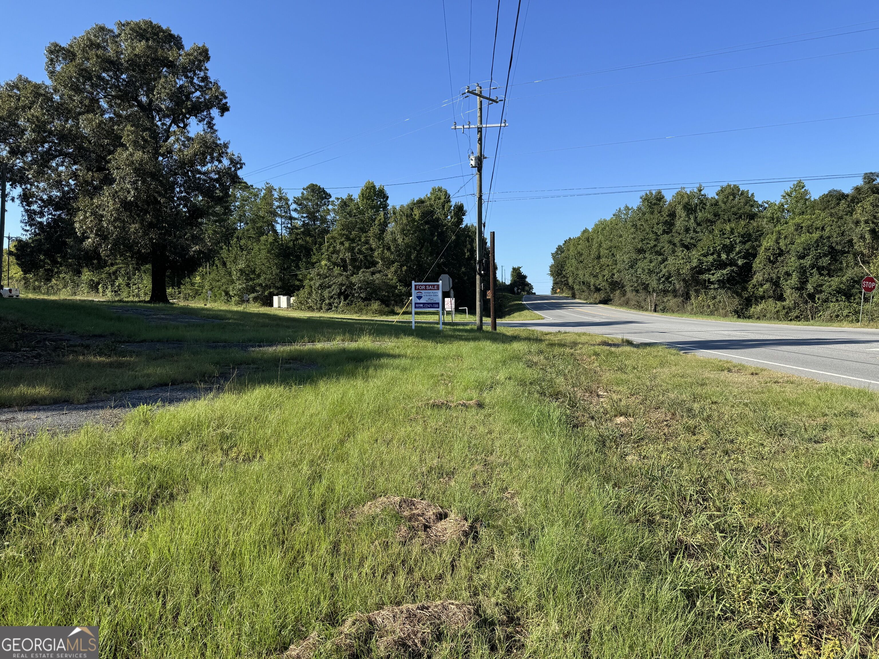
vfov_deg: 56.8
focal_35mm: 24
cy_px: 330
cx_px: 440
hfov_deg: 71.6
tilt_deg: -1.5
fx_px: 609
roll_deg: -0.3
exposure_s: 1/2710
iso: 80
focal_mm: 6.76
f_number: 1.78
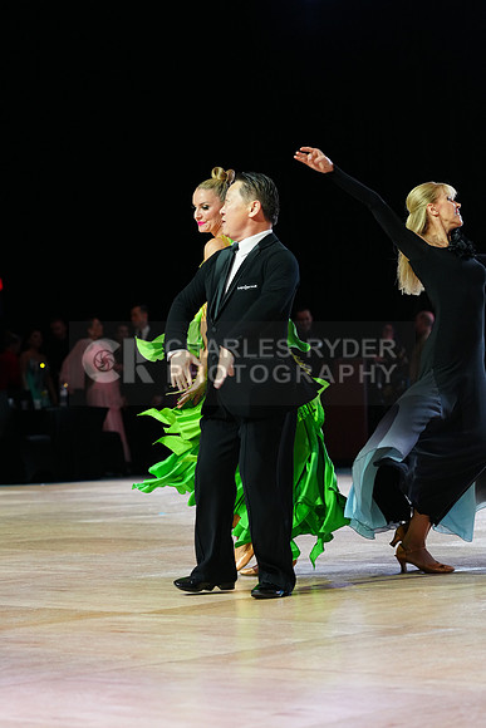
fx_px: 2226
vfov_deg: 18.6
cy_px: 364
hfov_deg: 12.5
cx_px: 243
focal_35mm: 110
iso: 2500
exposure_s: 1/320
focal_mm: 110
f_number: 4
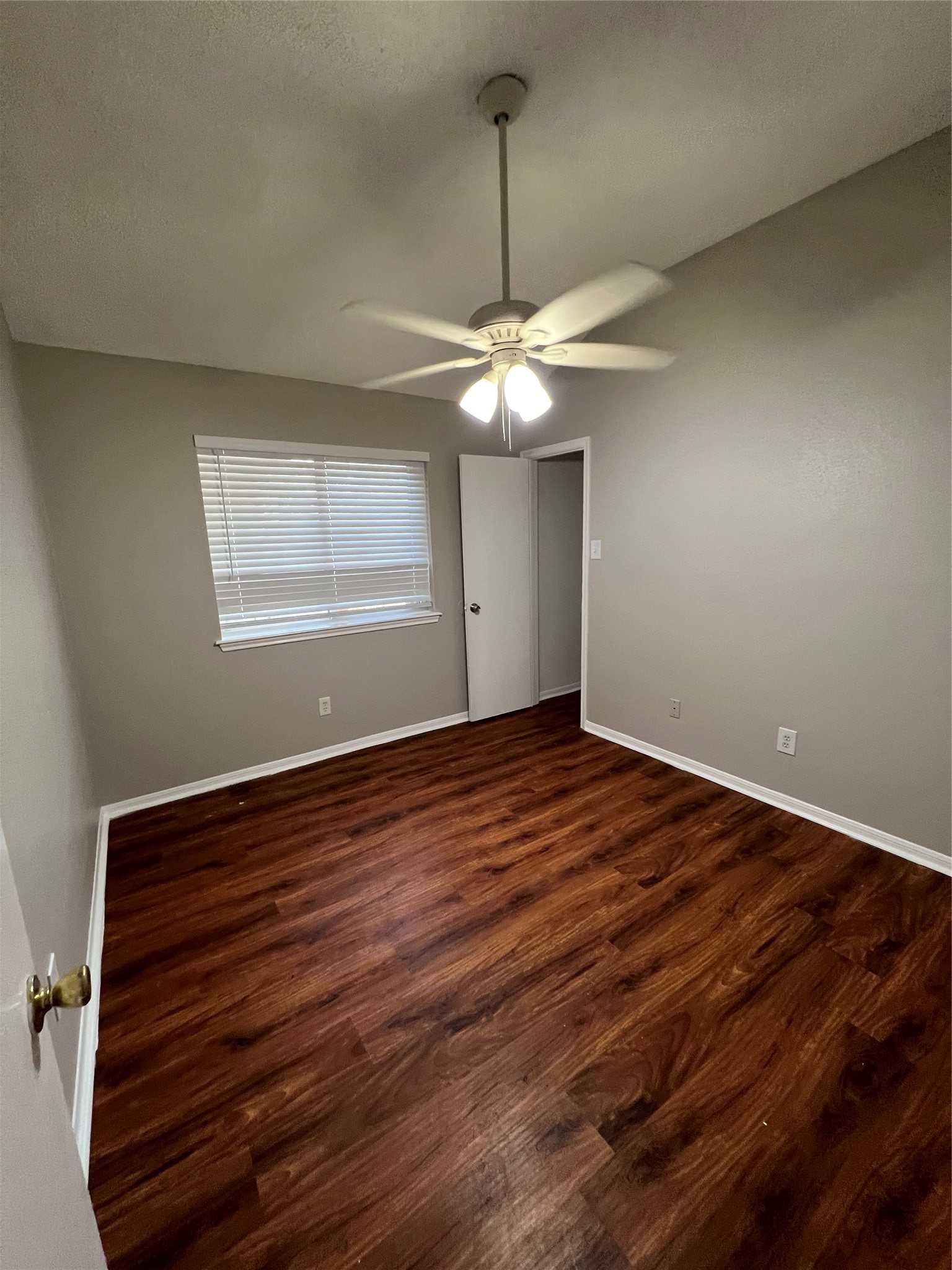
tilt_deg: -12.6
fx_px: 477
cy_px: 635
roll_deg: +1.2
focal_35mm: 13
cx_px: 476
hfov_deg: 89.9
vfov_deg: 106.2
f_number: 1.8
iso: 200
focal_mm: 1.57
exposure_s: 1/60
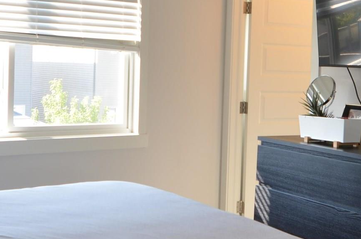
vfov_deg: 22.8
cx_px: 173
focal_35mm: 59
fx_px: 588
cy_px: 69
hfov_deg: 34.1
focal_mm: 11
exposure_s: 1/160
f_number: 3.2
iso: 200
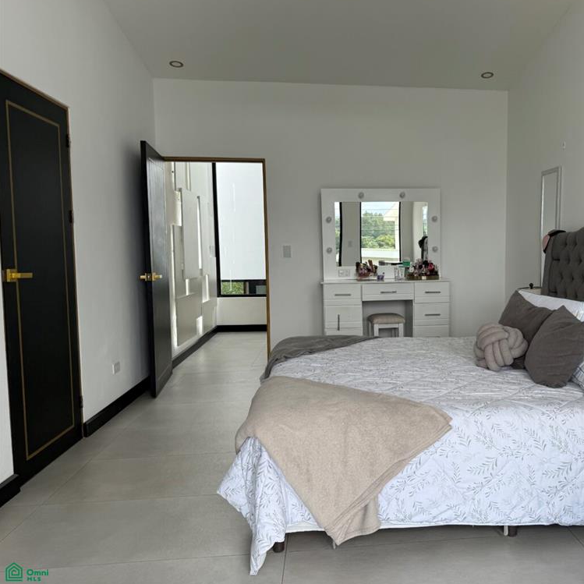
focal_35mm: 29
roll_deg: +0.3
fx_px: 554
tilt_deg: -3.7
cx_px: 398
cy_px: 288
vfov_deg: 55.6
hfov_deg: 54.3
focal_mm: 6.76
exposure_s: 1/1032
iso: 80
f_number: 1.78
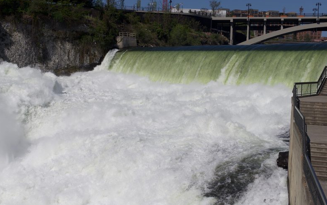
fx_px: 464
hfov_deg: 38.9
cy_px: 107
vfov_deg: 24.9
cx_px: 165
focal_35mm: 52
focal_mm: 50
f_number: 10
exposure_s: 1/800
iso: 100
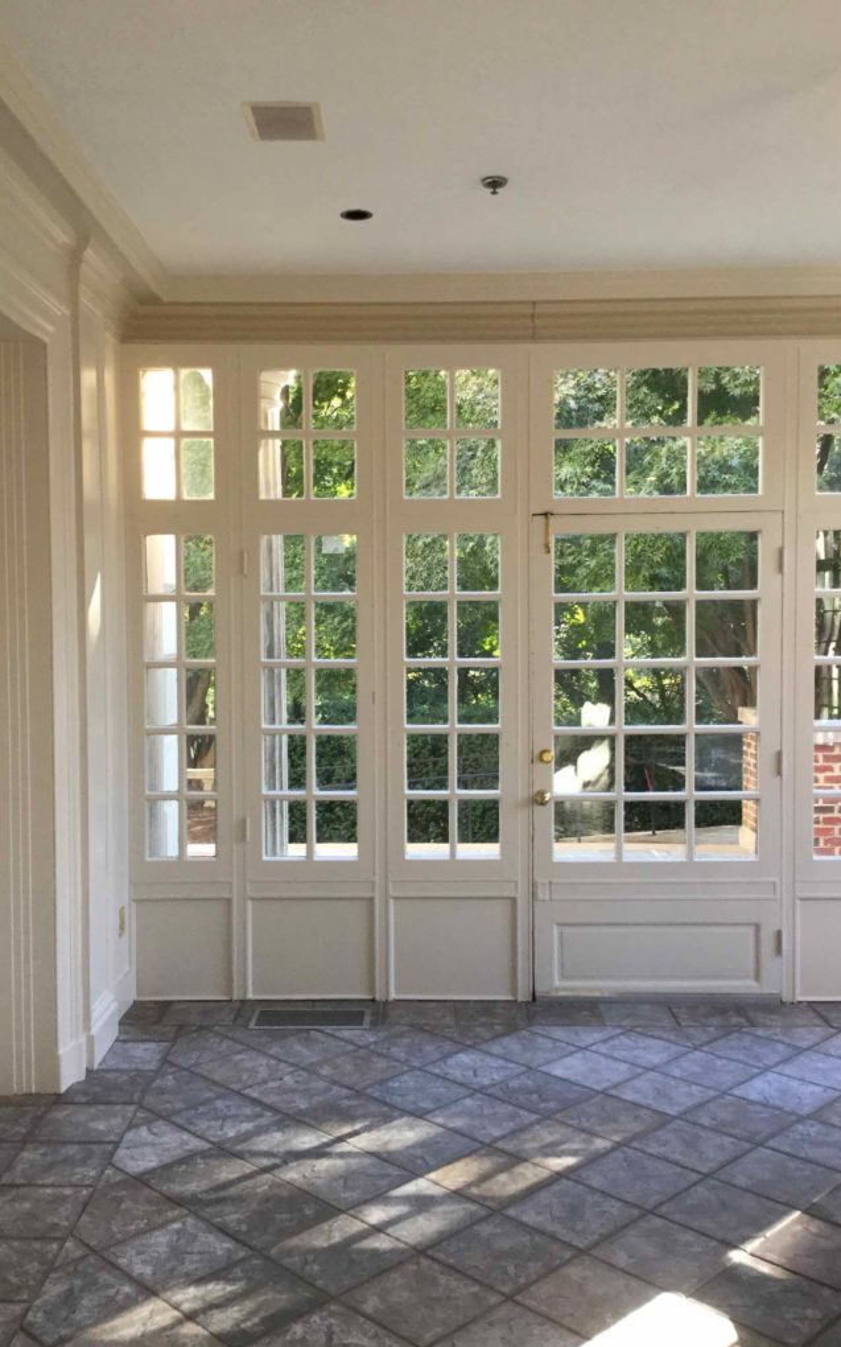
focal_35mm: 33
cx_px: 401
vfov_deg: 58.2
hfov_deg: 38.3
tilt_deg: -3.7
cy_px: 672
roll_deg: -0.1
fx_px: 1211
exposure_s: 1/30
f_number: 2.4
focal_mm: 3.3
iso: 25
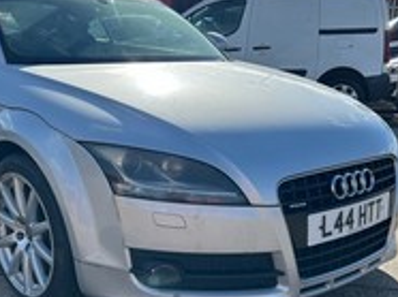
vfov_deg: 29.5
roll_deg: -2.1
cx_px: 154
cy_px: 186
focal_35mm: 49
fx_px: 563
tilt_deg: -16.6
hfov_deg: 38.8
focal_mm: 5.7
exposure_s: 1/3077
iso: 50
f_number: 1.5
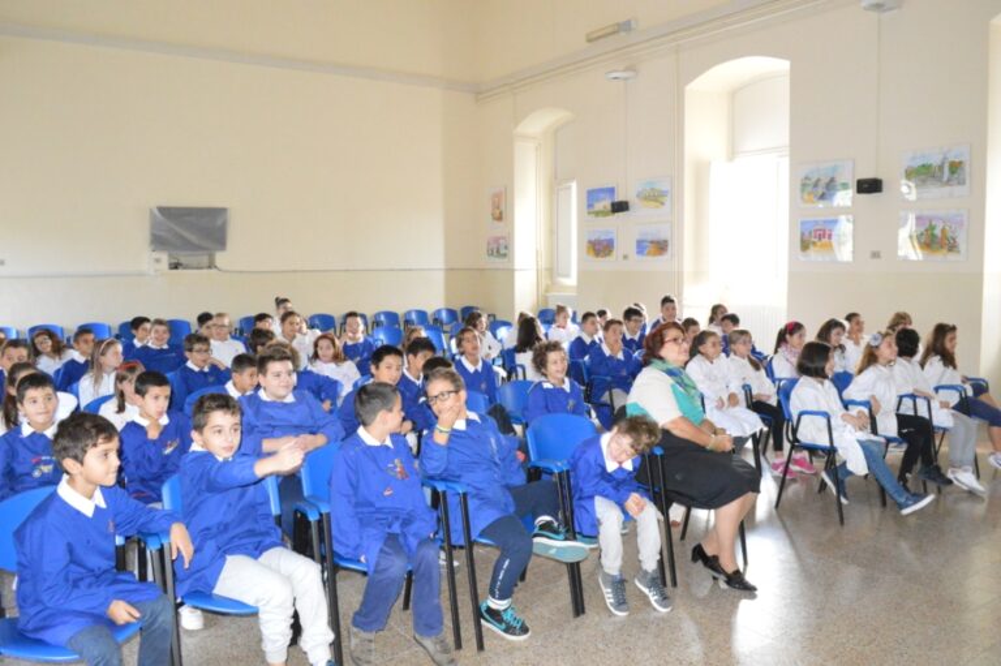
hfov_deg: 67.4
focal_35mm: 27
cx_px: 500
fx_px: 750
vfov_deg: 47.9
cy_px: 333
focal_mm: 18
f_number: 6.3
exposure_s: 1/60
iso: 6400
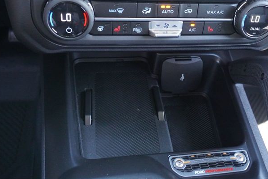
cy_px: 51
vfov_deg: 32.2
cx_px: 159
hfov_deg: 47.2
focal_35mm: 41
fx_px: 305
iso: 3200
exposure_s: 1/60
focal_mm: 16
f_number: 3.5
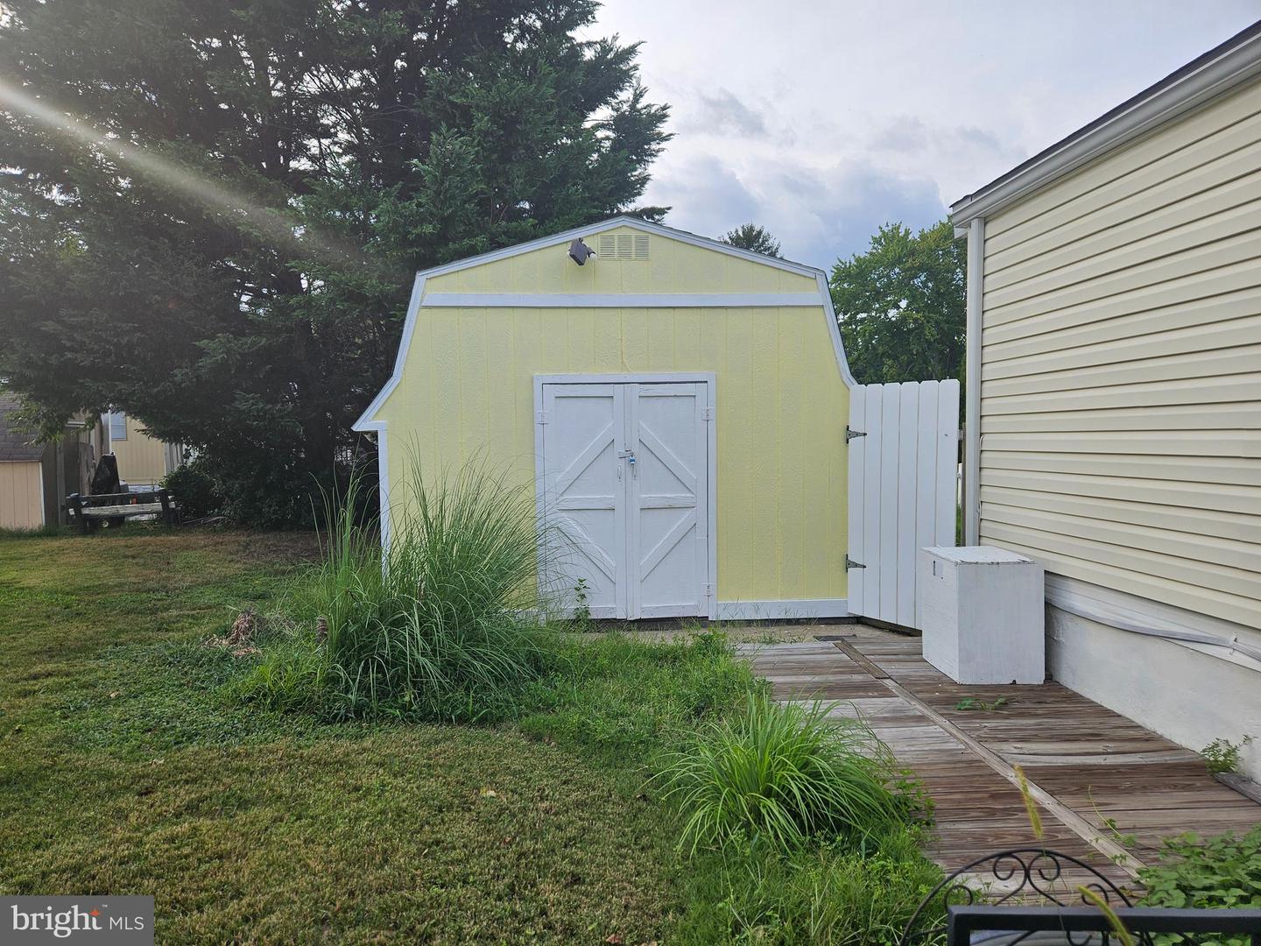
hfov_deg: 73.9
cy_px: 473
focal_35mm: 23
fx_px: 838
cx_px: 630
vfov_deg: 58.9
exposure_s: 1/611
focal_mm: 5.4
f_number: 1.8
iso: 25
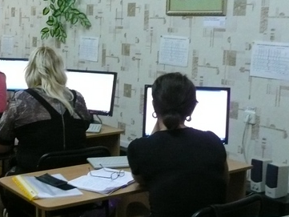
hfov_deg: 30.0
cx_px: 34
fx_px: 518
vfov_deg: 23.7
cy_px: 98
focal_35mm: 62
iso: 400
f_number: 3.3
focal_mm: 4.6
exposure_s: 1/20
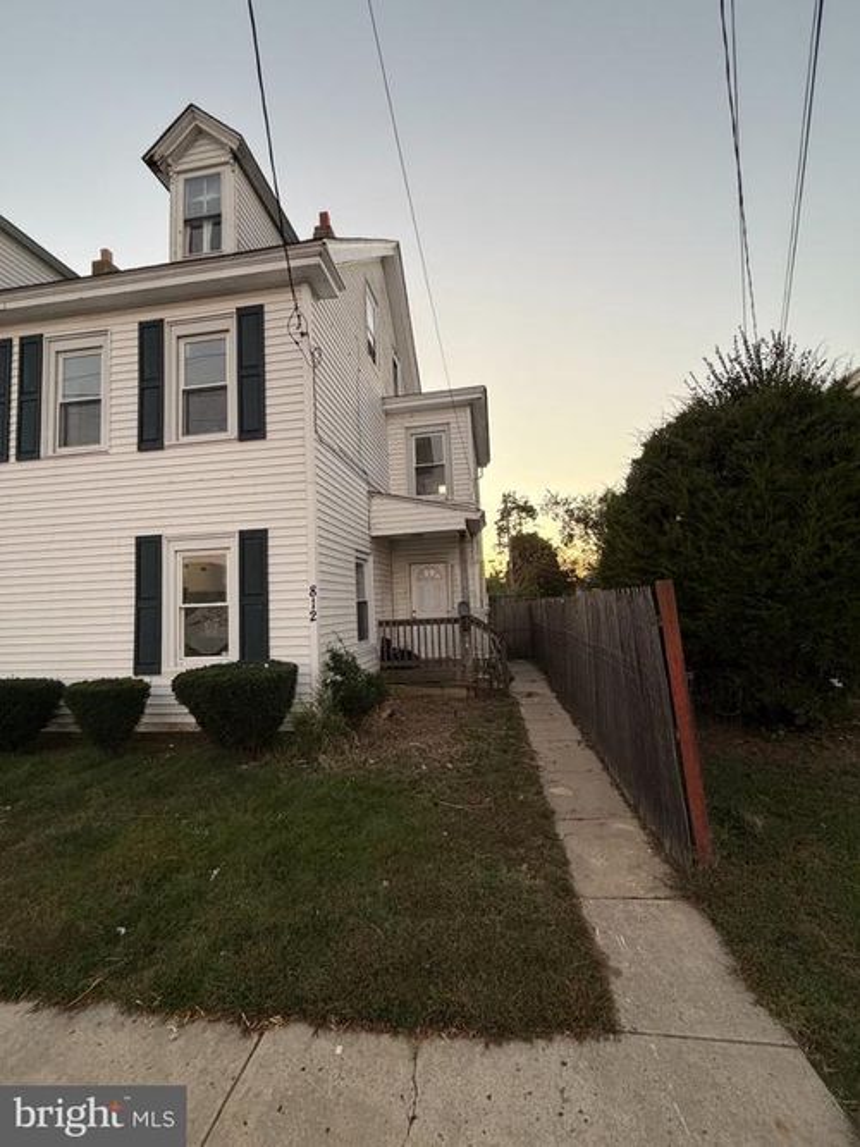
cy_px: 574
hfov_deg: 85.7
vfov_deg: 102.1
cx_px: 430
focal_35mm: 14
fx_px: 464
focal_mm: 2.22
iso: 250
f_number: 2.2
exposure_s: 1/120
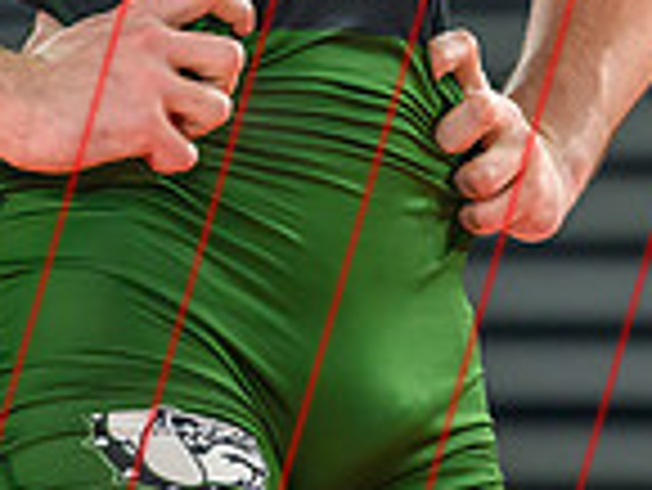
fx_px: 13026
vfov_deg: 2.1
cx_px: 441
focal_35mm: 691
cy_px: -451
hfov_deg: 2.9
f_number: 2.8
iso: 3200
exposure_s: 1/800
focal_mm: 160
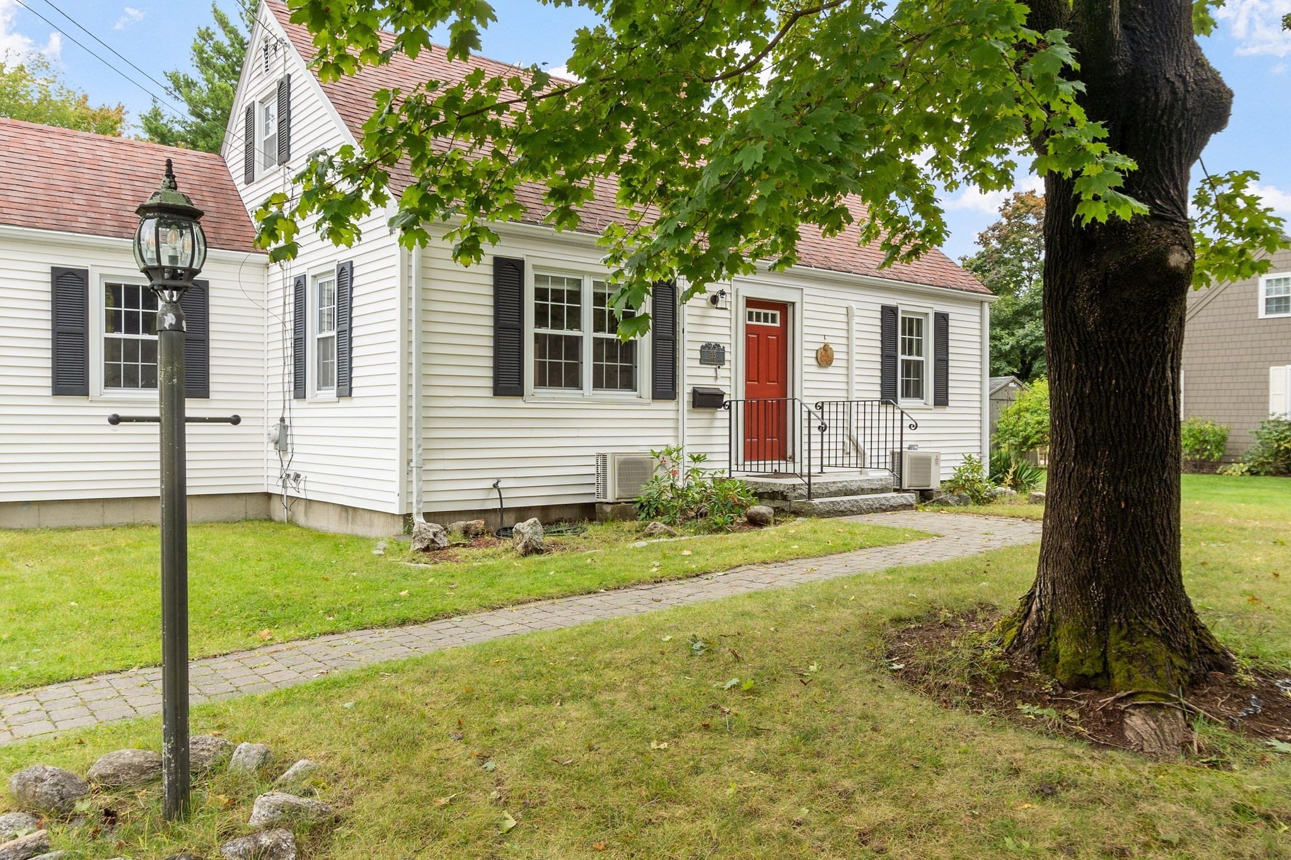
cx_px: 646
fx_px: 968
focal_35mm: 27
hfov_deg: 67.4
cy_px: 430
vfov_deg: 47.9
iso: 250
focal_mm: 18
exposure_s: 1/125
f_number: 8
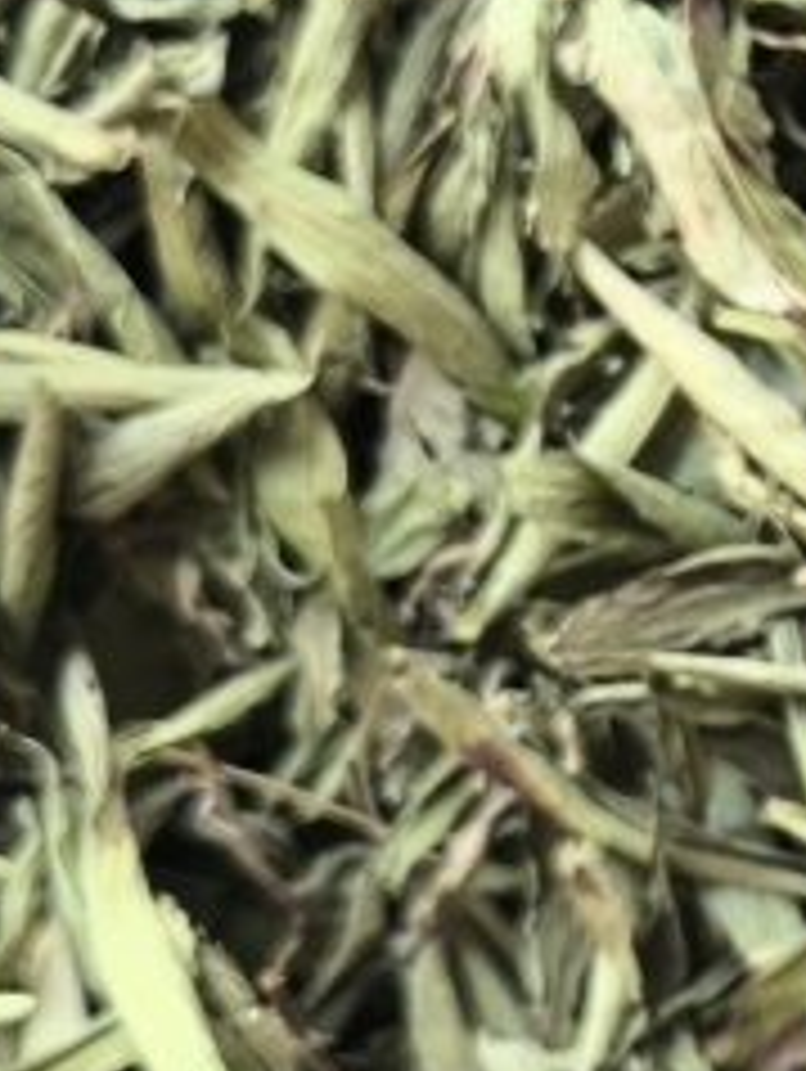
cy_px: 677
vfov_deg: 19.0
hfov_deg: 13.2
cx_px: 1378
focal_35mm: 103
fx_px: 3192
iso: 320
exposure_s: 1/100
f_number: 1.65
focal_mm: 6.14
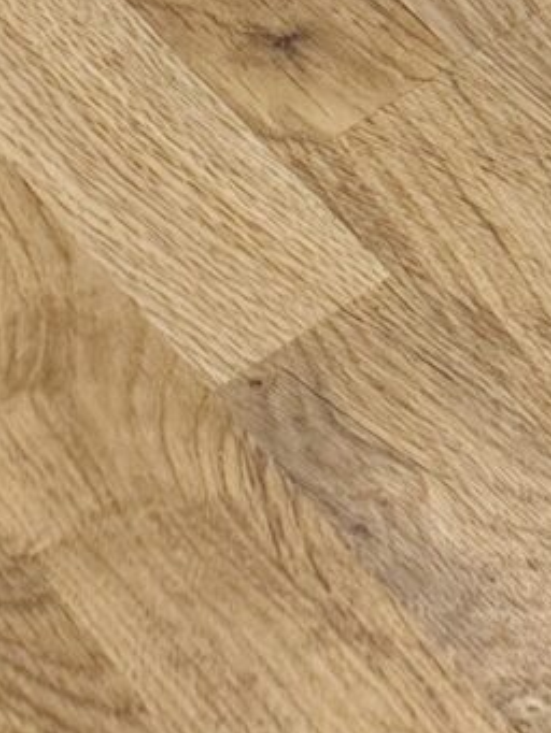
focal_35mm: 180
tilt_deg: -14.9
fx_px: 3818
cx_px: 1920
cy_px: -1975
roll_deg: -0.5
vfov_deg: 8.0
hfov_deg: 7.0
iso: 160
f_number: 1.78
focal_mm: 6.76
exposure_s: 1/100
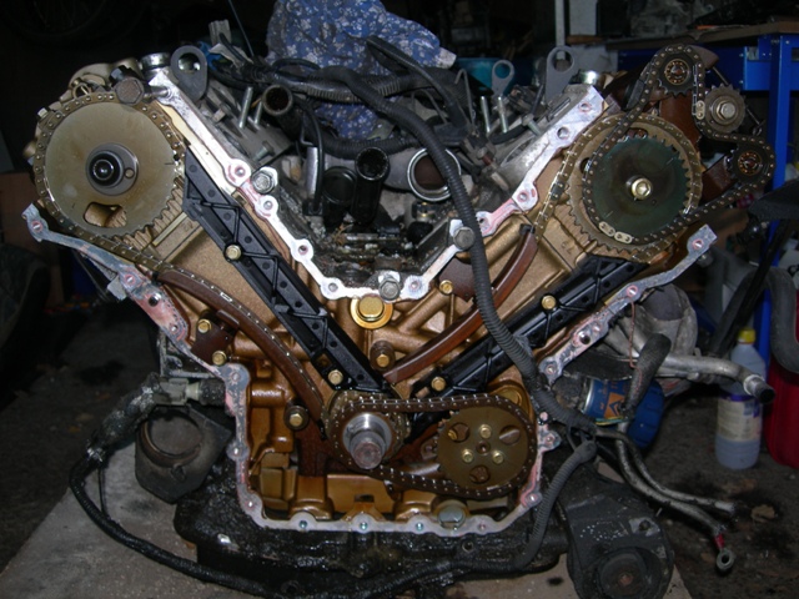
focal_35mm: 38
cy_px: 300
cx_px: 400
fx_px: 877
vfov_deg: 37.7
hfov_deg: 49.0
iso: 50
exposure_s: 1/60.1
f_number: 2.8
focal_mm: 7.8
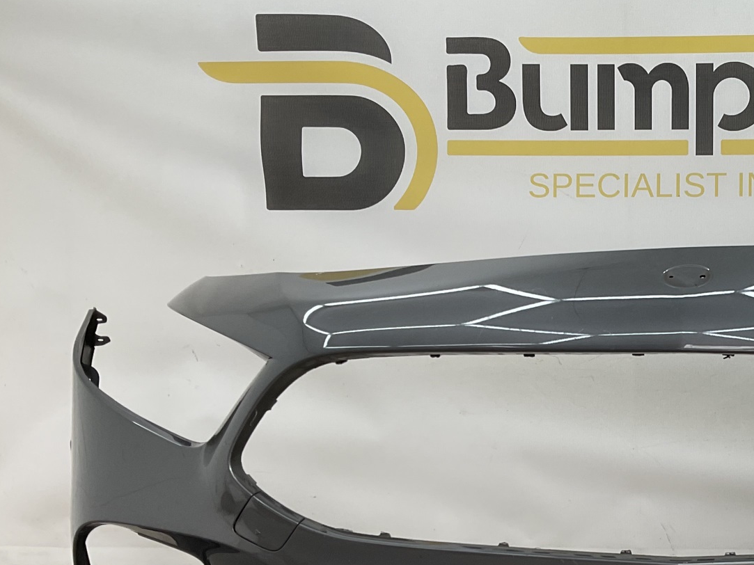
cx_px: 697
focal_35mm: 54
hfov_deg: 33.4
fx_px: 1176
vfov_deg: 26.7
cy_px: 422
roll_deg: -1.4
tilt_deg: -7.8
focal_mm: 3
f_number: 1.8
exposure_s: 1/148
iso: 16
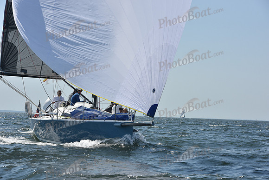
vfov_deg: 11.4
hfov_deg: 17.1
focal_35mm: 120
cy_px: 90
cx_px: 134
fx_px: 897
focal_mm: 120
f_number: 9
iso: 250
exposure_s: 1/1250
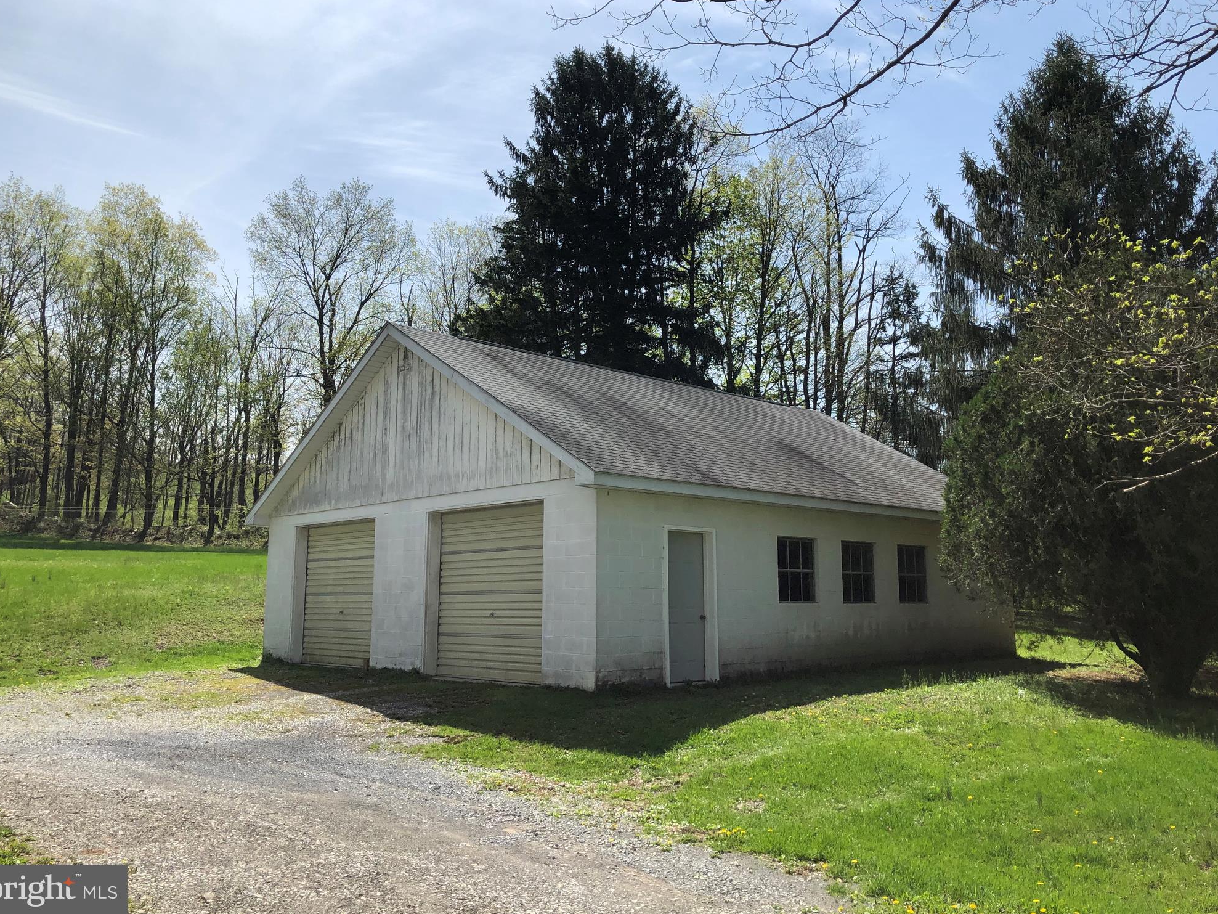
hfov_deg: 61.7
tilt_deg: +7.6
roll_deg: -0.2
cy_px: 442
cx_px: 604
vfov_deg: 48.2
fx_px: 1020
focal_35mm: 29
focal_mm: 3.99
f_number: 1.8
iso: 20
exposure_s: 1/2288
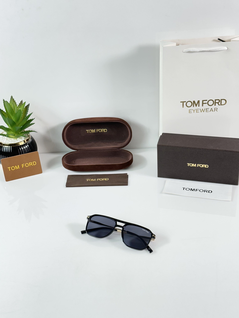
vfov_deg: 39.7
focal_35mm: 48
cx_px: 120
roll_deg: +2.9
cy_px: 159
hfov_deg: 30.3
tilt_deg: -30.9
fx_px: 442
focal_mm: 6.86
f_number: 1.78
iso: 80
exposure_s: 1/100
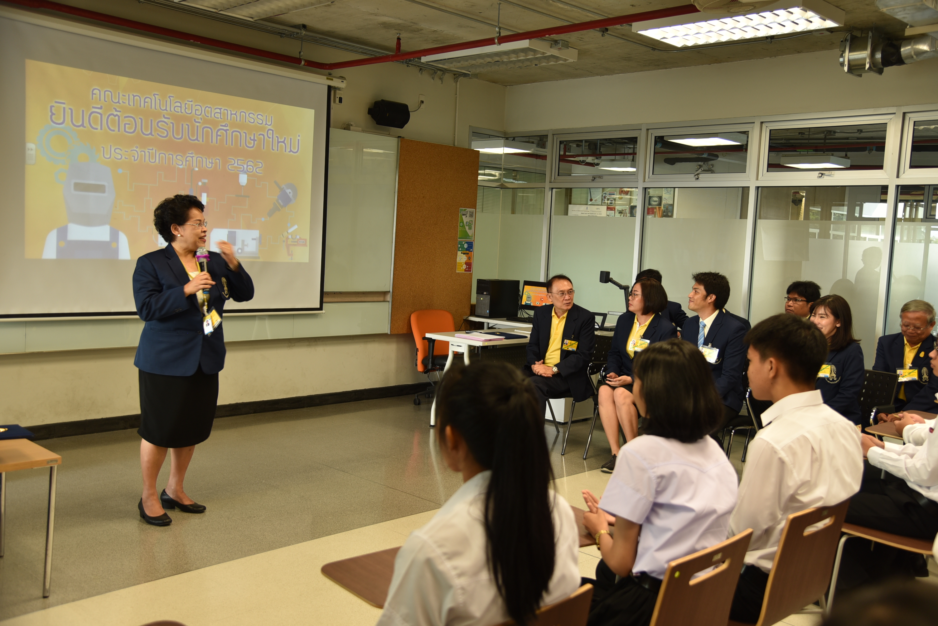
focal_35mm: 34
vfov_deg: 38.9
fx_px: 886
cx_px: 469
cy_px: 313
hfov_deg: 55.8
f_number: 4
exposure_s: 1/25
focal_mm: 34
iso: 180
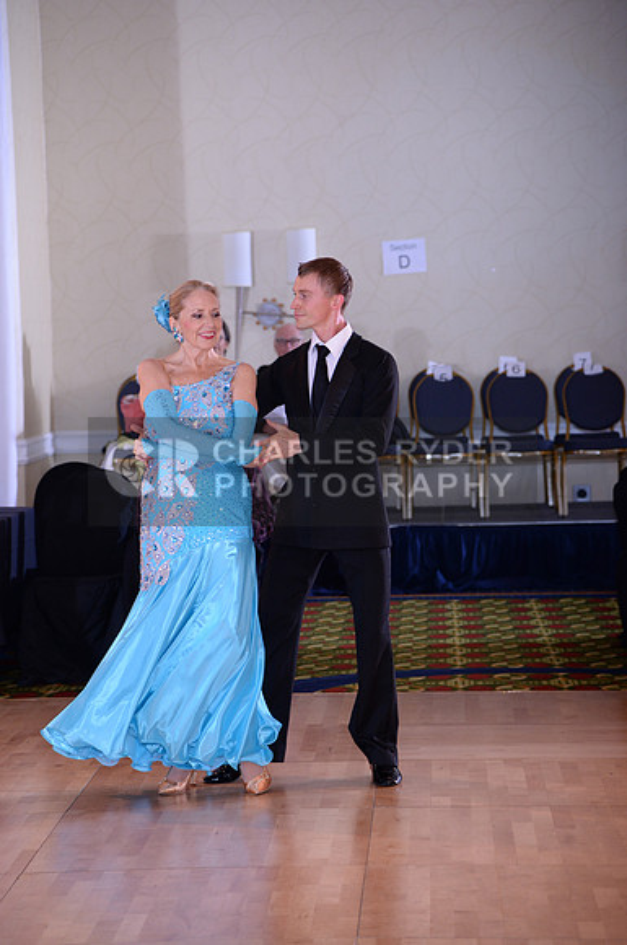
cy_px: 472
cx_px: 314
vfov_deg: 17.1
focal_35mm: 120
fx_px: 3144
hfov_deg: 11.4
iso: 1250
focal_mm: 120
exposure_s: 1/250
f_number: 4.5
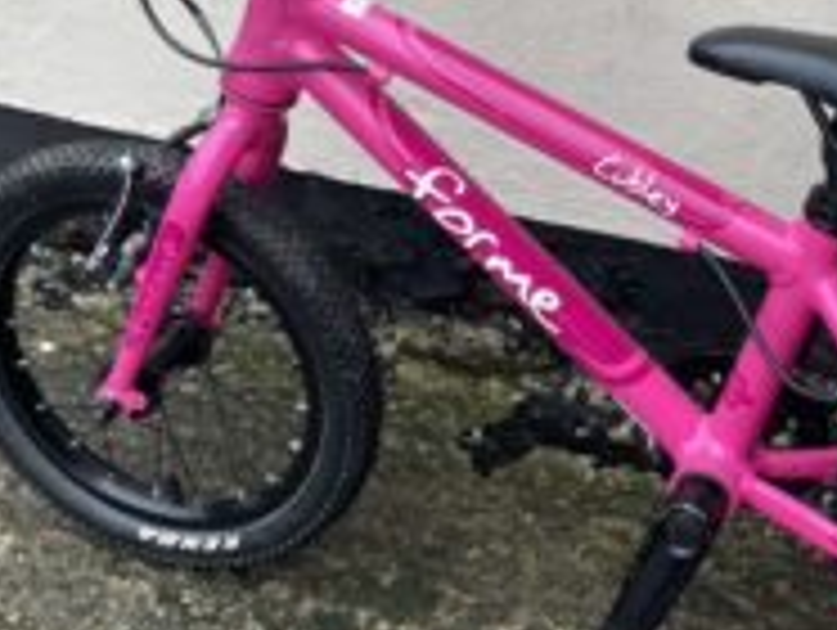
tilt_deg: -30.1
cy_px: 202
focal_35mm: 67
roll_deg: +2.5
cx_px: 612
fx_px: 1622
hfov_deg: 28.6
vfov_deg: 21.9
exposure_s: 1/121
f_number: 1.6
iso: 80
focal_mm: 4.2
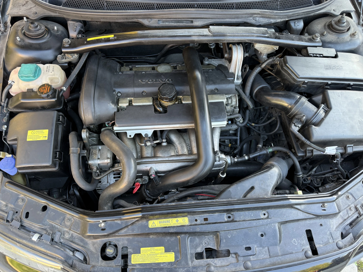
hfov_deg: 71.6
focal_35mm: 24
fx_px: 252
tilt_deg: -59.9
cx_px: 182
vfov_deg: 56.8
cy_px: 136
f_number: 1.78
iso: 160
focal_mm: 6.76
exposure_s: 1/121
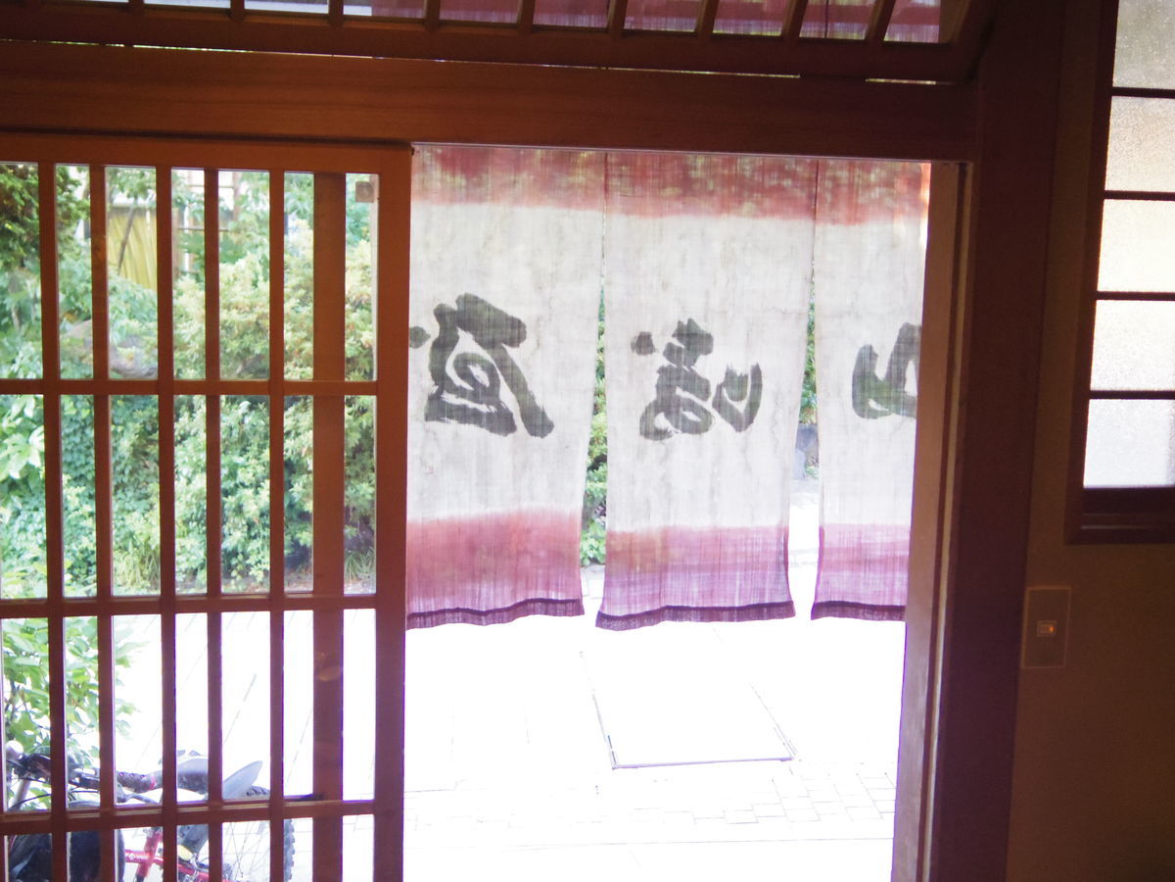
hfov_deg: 40.4
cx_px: 588
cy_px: 441
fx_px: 1595
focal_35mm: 47
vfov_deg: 30.9
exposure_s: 1/60
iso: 1000
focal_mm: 8.5
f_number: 1.9
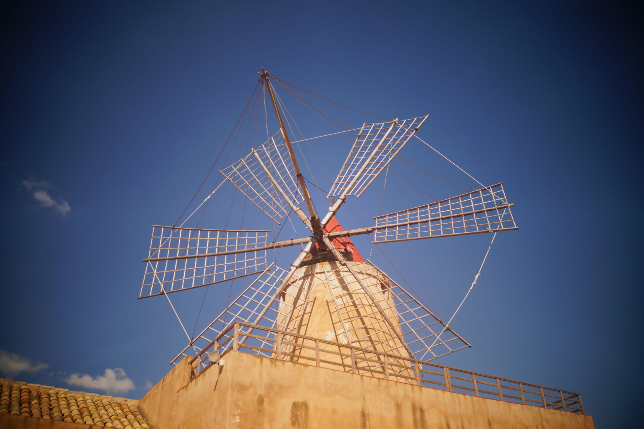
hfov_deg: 49.6
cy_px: 214
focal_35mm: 39
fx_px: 697
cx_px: 322
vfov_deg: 34.2
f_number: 10
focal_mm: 26
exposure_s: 1/1600
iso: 100
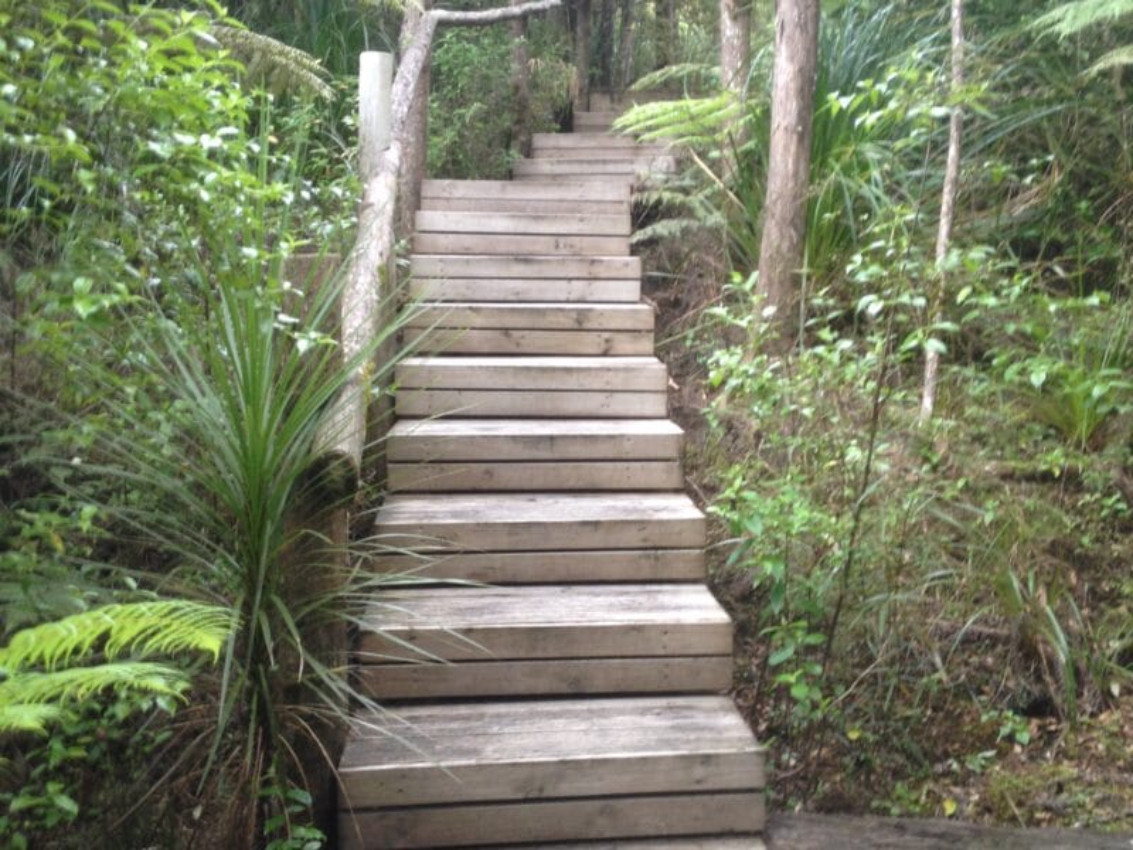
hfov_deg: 40.4
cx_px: 566
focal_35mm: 47
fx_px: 1538
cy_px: 425
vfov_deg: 30.9
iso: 64
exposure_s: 1/20
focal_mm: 4.28
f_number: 2.4
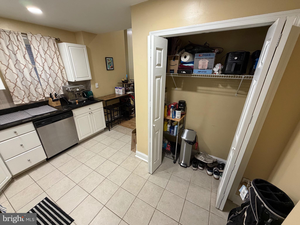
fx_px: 121
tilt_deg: -22.9
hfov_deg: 102.1
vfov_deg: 85.7
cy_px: 112
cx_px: 150
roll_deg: +0.4
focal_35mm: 14
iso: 250
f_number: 2.2
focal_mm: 2.22
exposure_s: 1/60
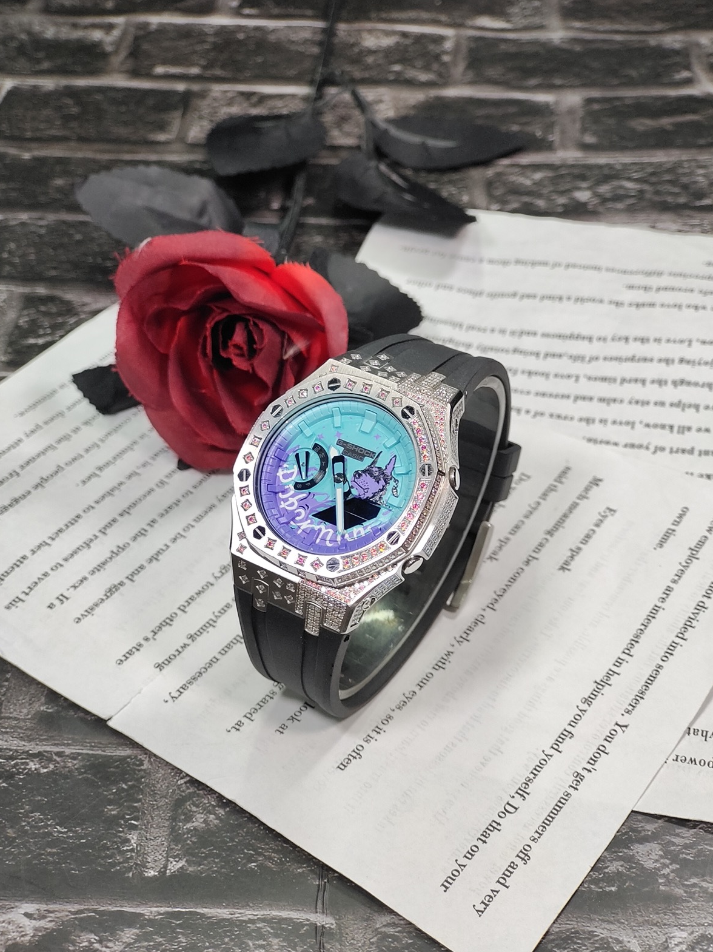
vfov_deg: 37.5
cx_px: 356
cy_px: 480
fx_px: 1401
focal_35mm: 51
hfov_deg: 28.5
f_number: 2.08
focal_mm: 7.55
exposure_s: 1/121
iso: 50
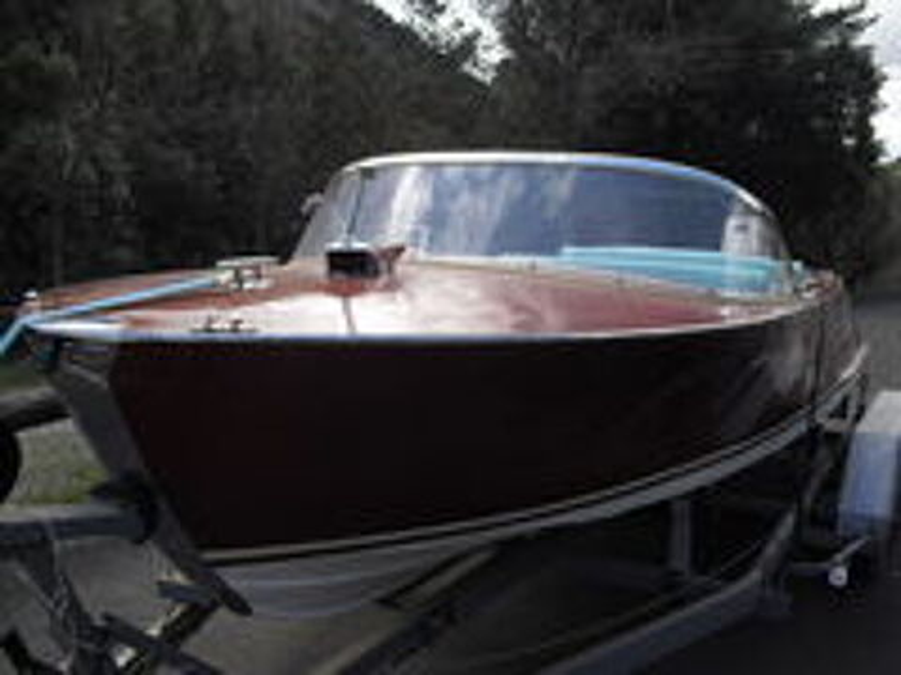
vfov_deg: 39.7
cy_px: 338
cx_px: 450
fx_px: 937
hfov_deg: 51.4
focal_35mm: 36
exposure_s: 1/100
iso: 100
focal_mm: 6.3
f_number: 7.8
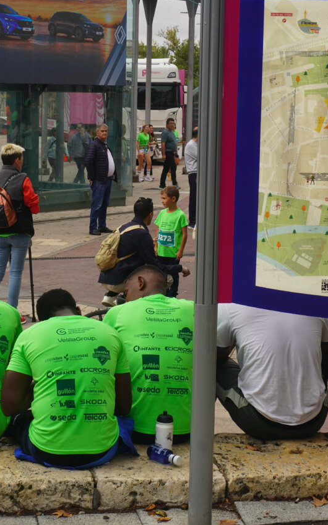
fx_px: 1188
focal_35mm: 83
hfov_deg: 15.7
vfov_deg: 24.9
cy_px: 262
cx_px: 93
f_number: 11
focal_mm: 36
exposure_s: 1/80
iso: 100
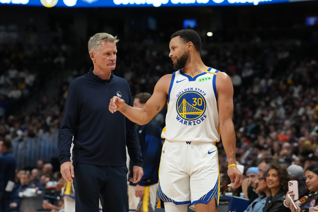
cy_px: 106
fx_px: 1281
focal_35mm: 145
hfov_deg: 14.2
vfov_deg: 9.5
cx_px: 159
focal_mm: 96
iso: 5000
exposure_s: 1/2000
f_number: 3.2
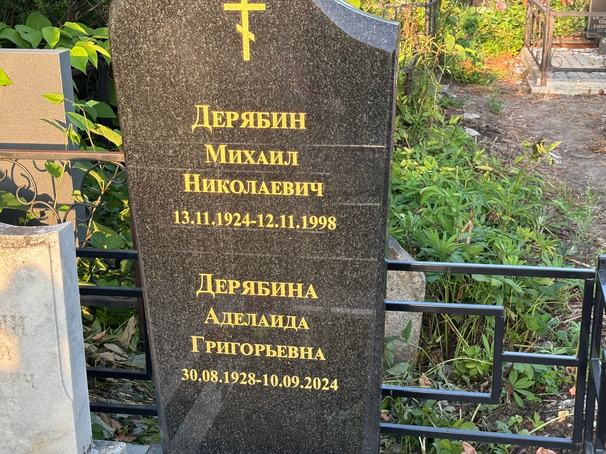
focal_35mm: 52
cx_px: 303
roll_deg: +2.9
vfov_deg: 28.0
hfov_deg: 36.8
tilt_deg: -23.4
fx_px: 910
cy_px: 227
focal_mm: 5.96
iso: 32
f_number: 1.6
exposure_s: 1/200
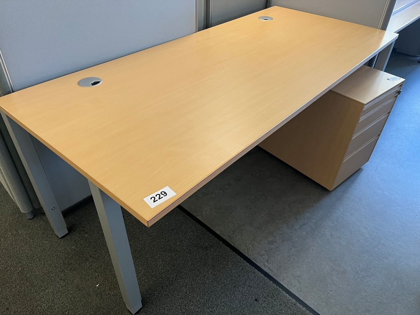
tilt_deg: -36.3
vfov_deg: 53.1
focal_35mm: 26
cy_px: 158
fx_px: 315
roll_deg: -2.3
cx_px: 210
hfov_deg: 67.3
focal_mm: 5.1
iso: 160
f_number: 1.6
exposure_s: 1/58
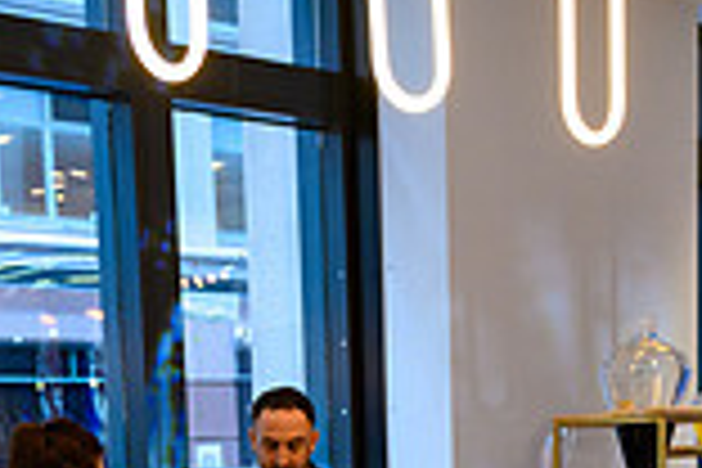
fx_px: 1735
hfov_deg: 22.8
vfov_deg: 13.9
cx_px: 252
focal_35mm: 89
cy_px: 801
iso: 1600
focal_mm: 24
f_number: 3.2
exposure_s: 1/320
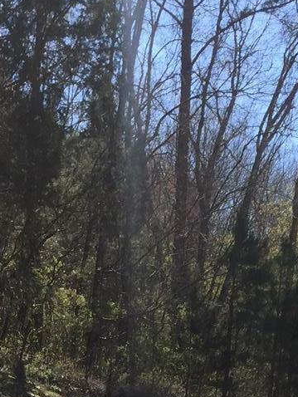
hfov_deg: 14.9
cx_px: 122
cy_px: 605
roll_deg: -0.4
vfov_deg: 17.7
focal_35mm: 99
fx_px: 1135
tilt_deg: -7.7
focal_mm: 4.15
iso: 32
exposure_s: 1/1099
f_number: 2.2
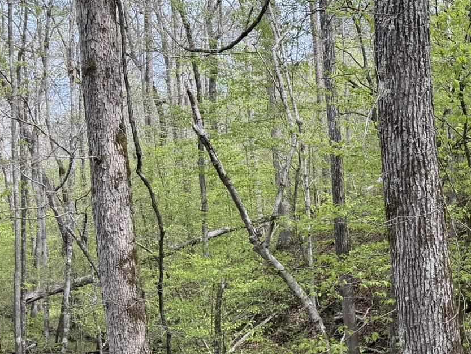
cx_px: 462
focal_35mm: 59
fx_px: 803
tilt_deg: -0.1
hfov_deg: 30.6
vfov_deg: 24.7
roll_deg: +2.5
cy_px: 232
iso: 100
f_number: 1.78
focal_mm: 6.76
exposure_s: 1/909
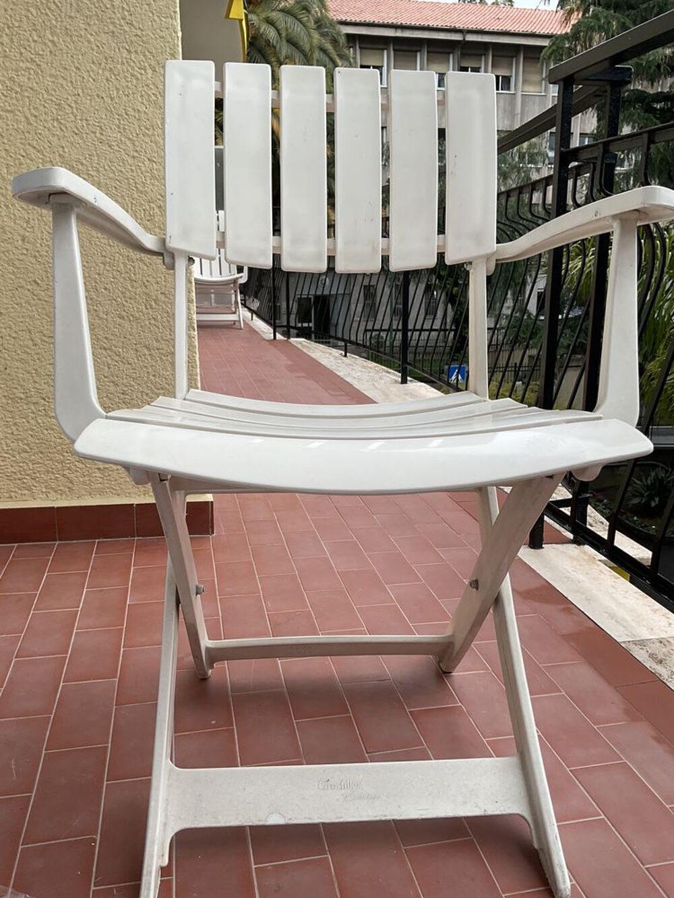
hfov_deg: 48.2
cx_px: 337
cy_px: 449
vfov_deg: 61.7
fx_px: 753
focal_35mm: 29
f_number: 1.8
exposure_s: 1/509
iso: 16
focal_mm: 3
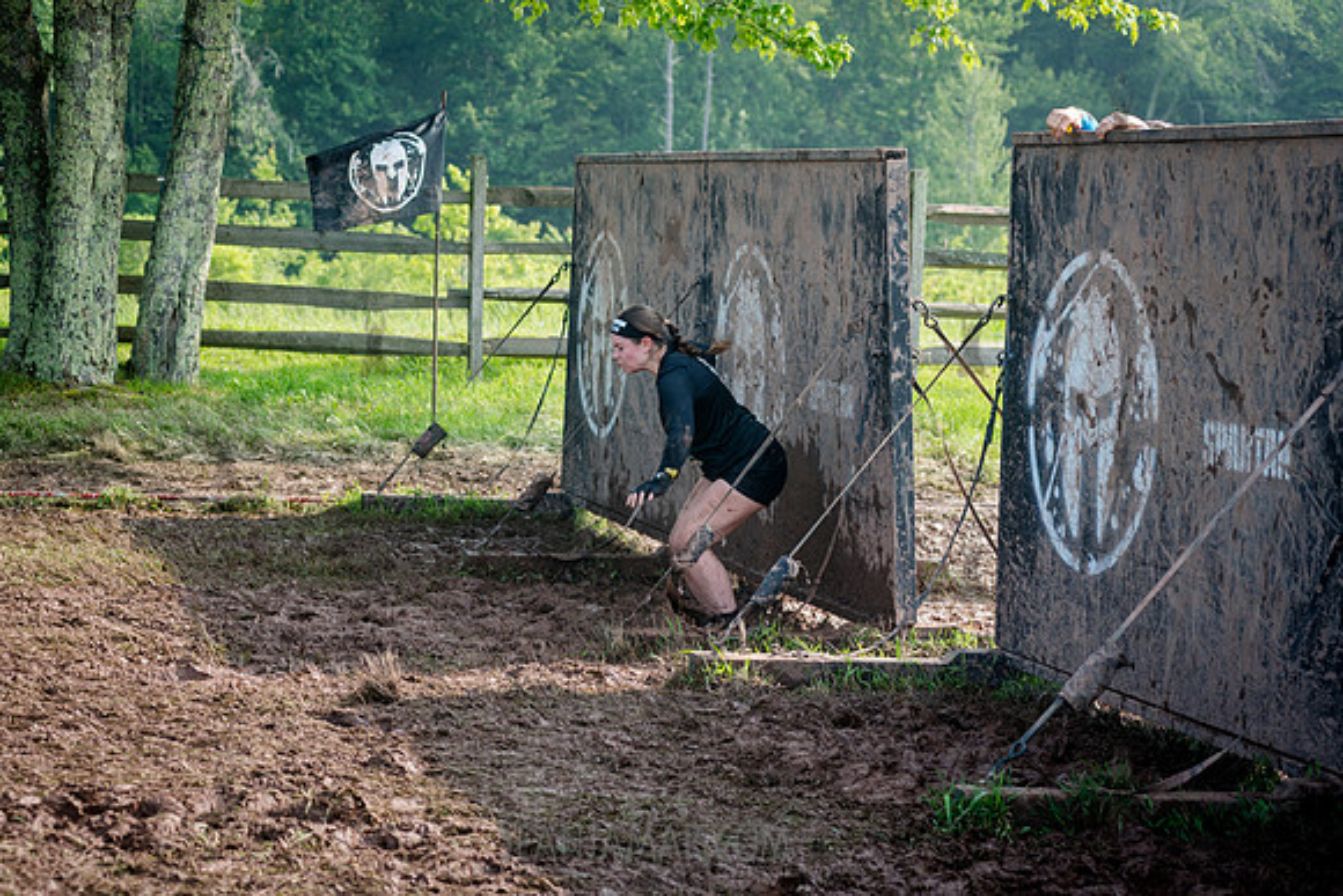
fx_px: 3079
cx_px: 672
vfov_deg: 16.6
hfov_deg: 24.6
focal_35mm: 83
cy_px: 448
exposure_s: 1/320
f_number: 4.5
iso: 250
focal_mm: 80
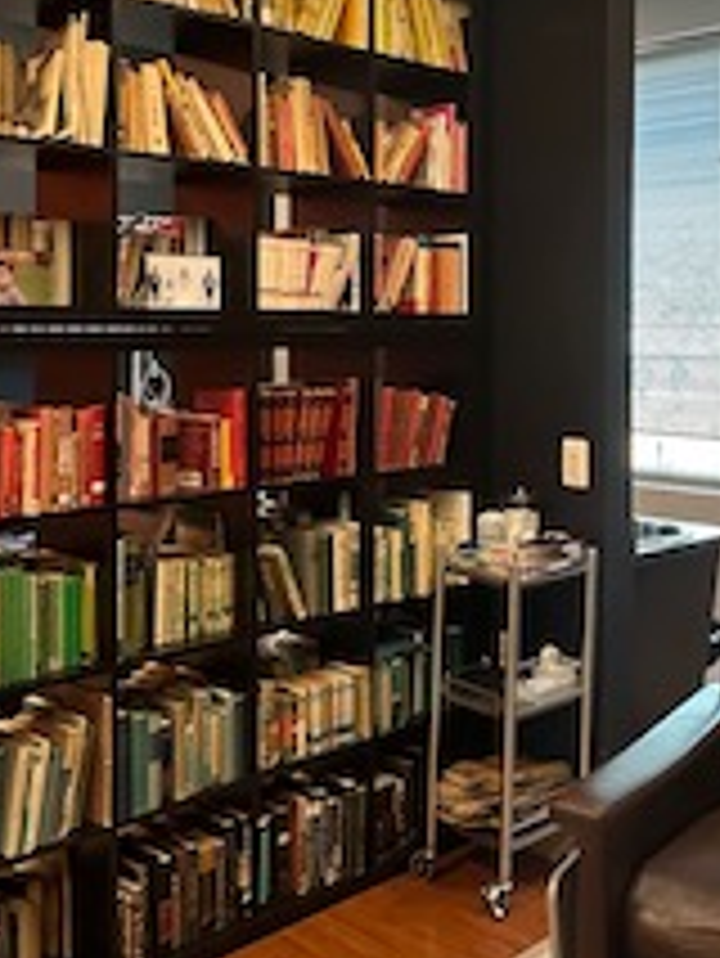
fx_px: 1164
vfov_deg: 44.1
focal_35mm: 42
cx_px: 652
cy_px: 315
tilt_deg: +1.3
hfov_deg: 32.6
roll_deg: -1.3
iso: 200
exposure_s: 1/60
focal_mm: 2.22
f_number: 2.2
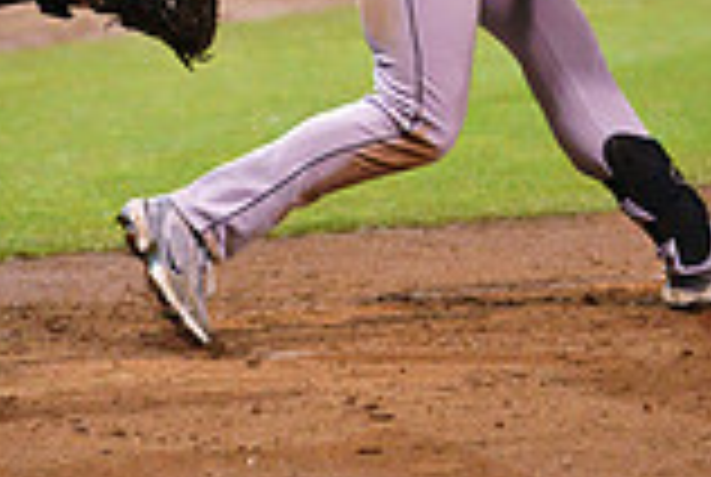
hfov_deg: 5.2
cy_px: -281
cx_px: 333
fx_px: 7875
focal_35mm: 398
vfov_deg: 3.5
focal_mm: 104
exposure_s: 1/1000
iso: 2000
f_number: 2.8
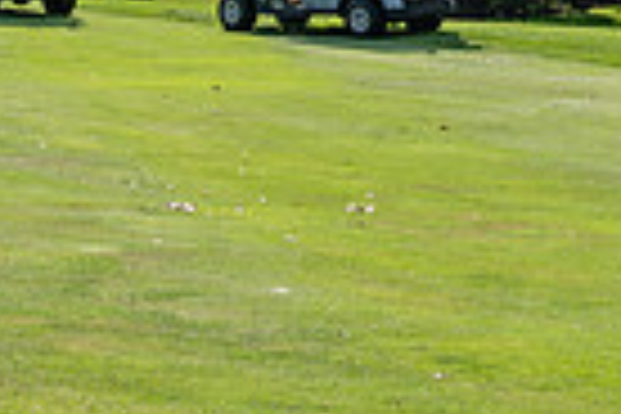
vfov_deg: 7.4
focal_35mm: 185
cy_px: -25
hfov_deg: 11.1
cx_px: 279
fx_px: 3191
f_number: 4
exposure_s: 1/640
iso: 64
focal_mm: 44
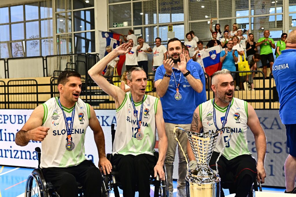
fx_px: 288
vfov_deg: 37.9
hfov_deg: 54.4
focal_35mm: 35
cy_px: 98
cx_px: 148
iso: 2000
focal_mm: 35
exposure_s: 1/400
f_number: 5
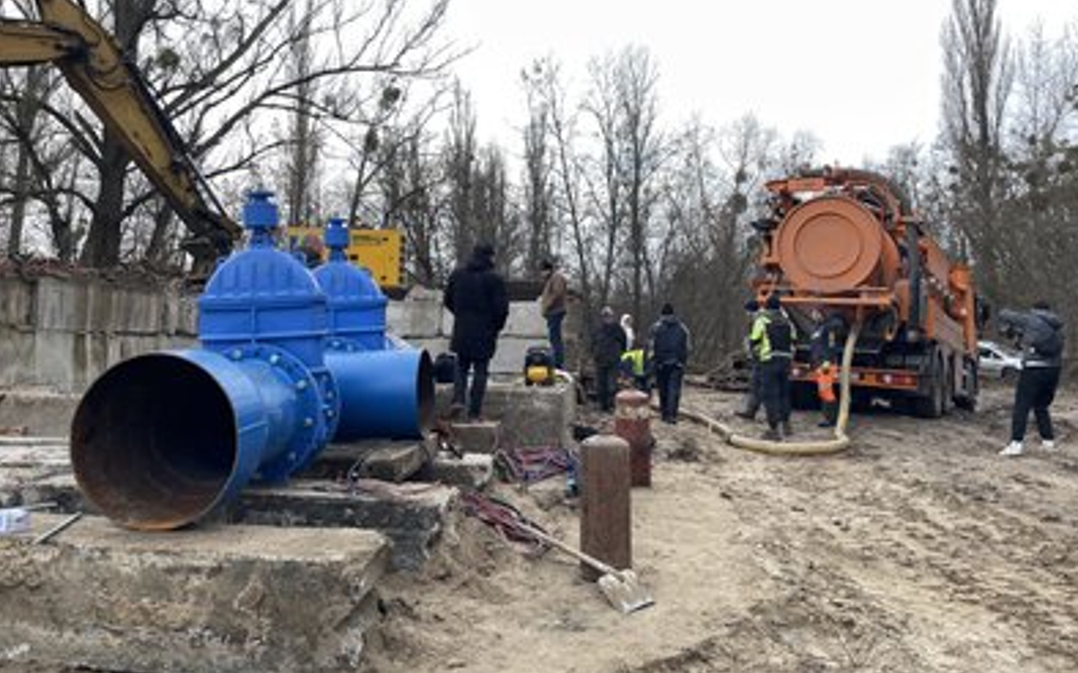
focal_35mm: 28
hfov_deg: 66.5
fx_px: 822
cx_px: 544
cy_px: 268
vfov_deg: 44.3
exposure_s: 1/572
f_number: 1.6
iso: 32
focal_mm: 4.2
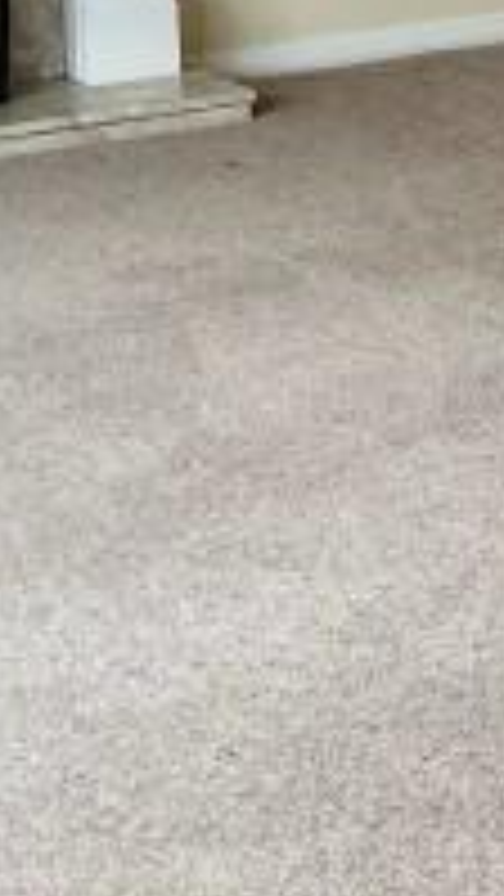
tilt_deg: -6.9
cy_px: -203
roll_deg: +1.7
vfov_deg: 14.2
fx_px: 3467
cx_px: 747
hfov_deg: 8.1
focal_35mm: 146
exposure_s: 1/121
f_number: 1.5
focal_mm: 5.7
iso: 80
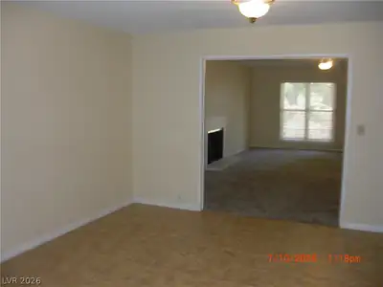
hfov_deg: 51.4
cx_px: 192
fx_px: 398
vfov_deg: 39.7
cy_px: 144
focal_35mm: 36
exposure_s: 1/60
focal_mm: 6.3
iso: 200
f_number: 2.8
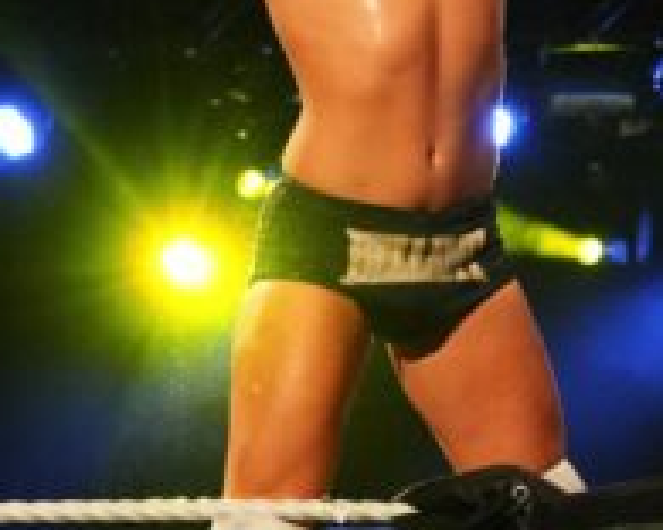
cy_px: 99
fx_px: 6413
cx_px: 598
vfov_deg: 4.7
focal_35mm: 327
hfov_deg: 5.9
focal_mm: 59
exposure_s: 1/160
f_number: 4.5
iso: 6400
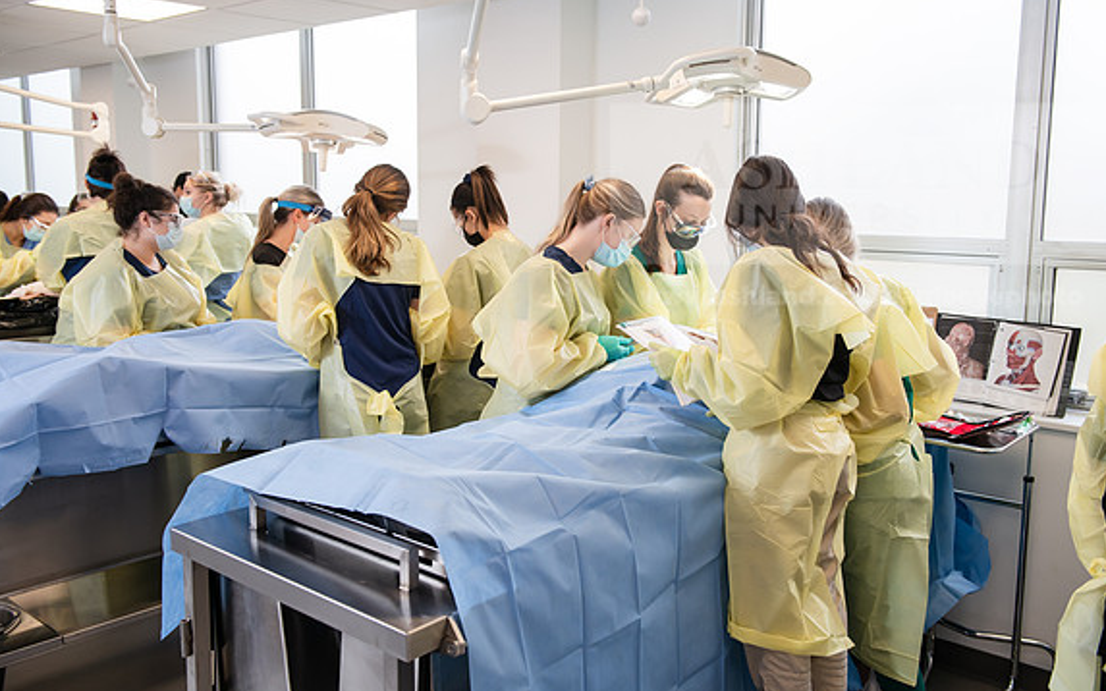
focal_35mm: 33
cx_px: 552
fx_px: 995
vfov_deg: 38.3
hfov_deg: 58.1
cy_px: 337
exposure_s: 1/200
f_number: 4
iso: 500
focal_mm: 32
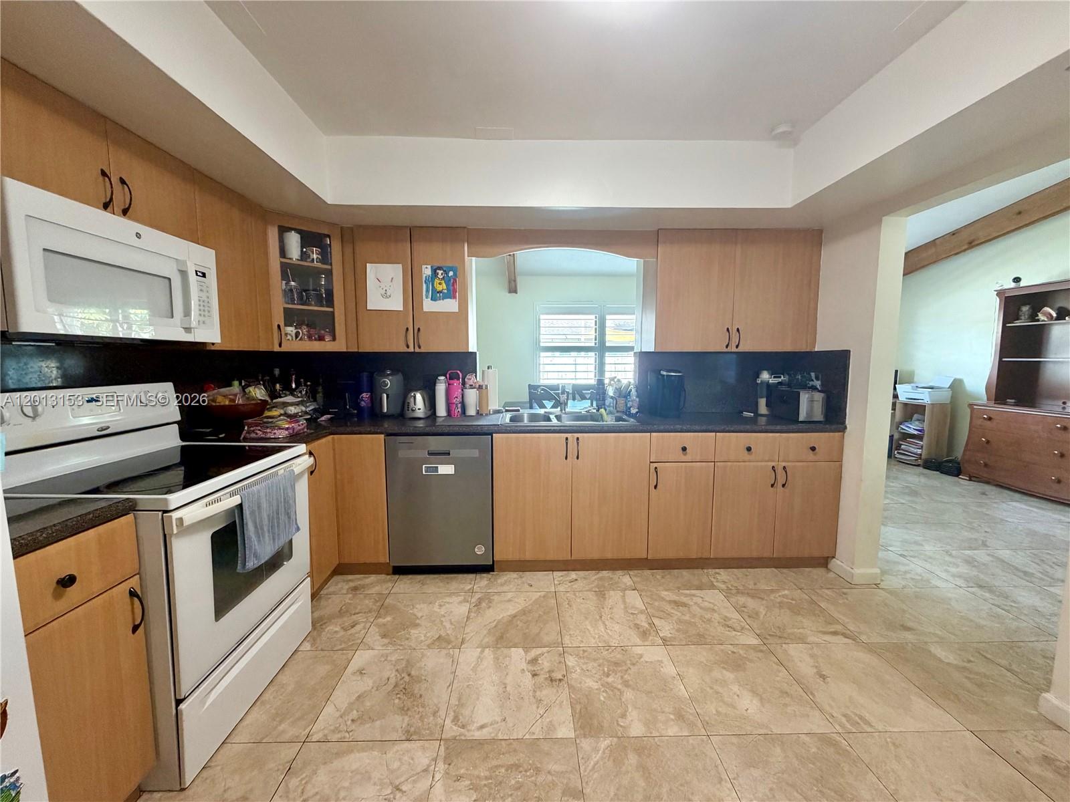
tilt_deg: -5.9
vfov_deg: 85.7
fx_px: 433
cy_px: 401
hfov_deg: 102.1
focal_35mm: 14
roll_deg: +0.4
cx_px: 535
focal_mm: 2.22
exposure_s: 1/60
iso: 320
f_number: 2.2
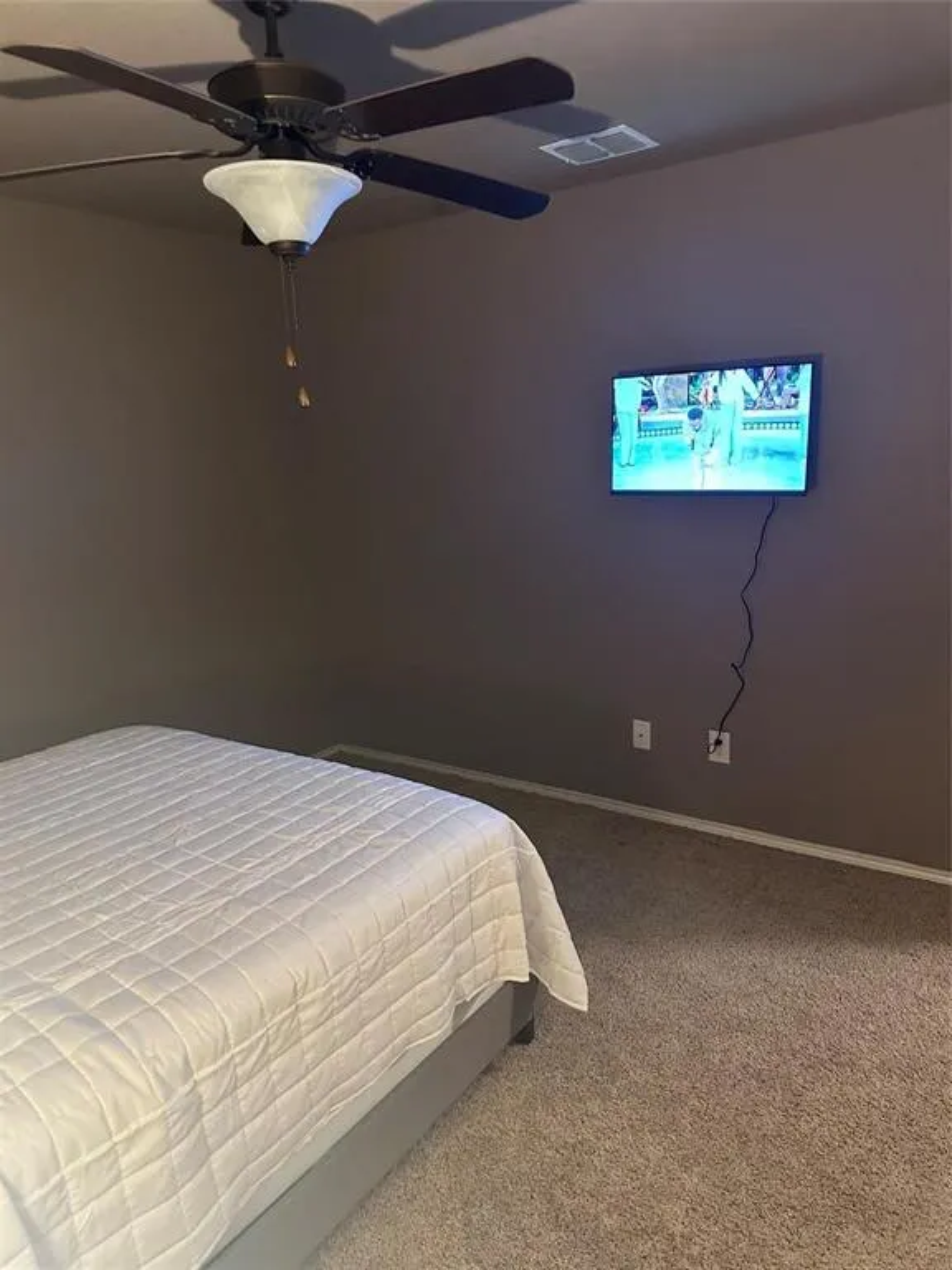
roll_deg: +1.9
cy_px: 635
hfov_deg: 56.8
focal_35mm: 24
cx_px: 476
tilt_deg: -11.3
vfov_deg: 71.6
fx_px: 880
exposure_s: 1/40
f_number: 1.78
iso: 1000
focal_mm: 6.86
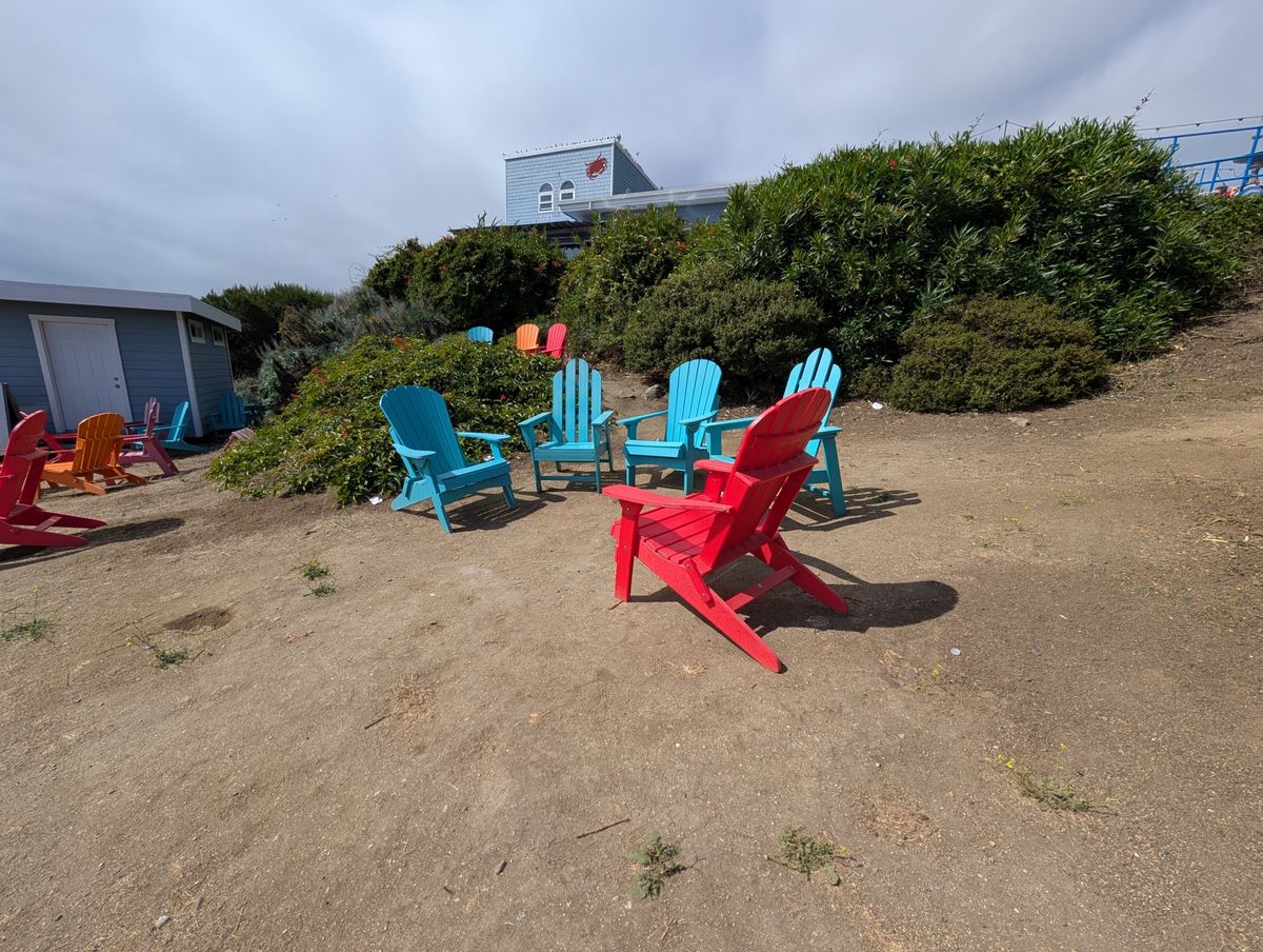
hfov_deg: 110.4
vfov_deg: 94.7
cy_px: 476
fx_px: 439
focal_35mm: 12
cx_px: 632
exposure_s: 1/4505
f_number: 1.7
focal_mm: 2.02
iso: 53
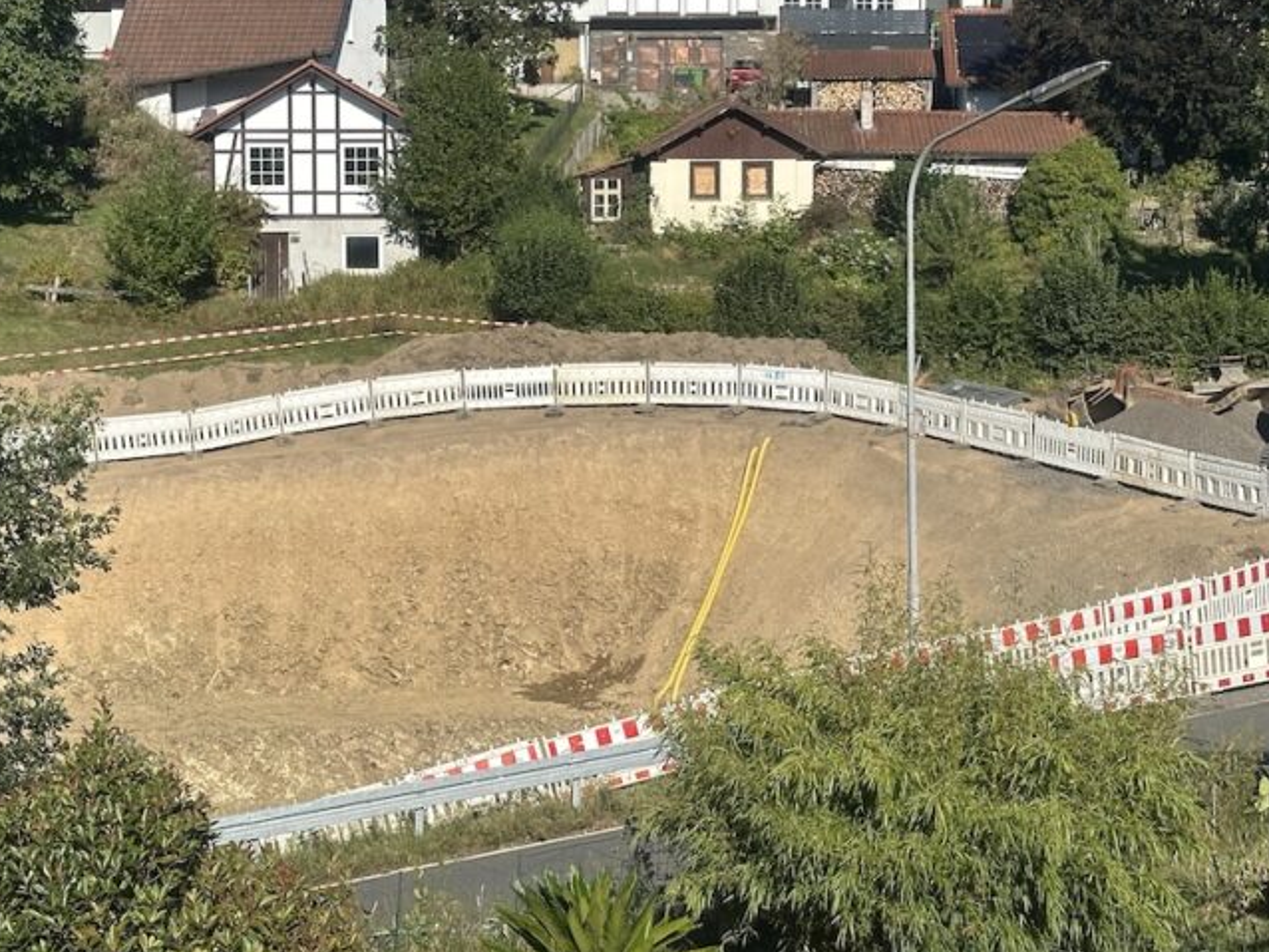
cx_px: 573
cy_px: 322
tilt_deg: -4.4
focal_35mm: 77
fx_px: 2824
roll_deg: +0.0
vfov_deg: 19.1
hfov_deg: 25.3
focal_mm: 6.86
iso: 64
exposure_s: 1/4184
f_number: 1.78
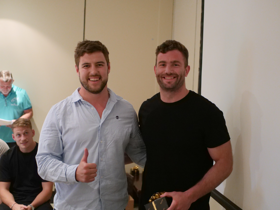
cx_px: 140
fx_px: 404
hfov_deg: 38.2
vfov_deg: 29.1
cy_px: 105
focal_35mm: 50
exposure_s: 1/100
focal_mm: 25
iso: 3200
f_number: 1.7
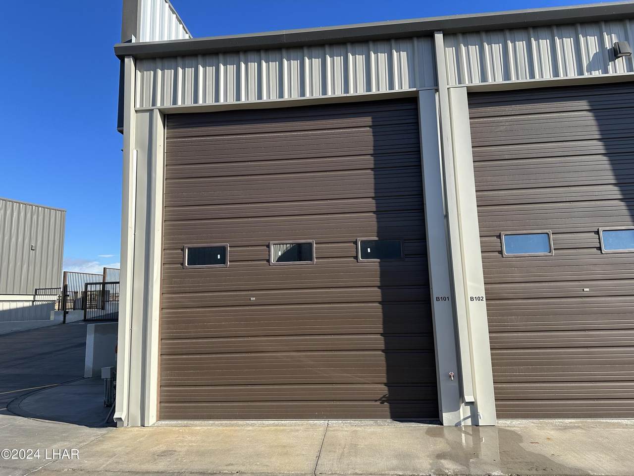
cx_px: 317
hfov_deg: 71.6
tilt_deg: +8.9
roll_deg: +1.5
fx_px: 440
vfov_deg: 56.8
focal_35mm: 24
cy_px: 238
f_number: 1.78
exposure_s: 1/2660
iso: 80
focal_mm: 6.86
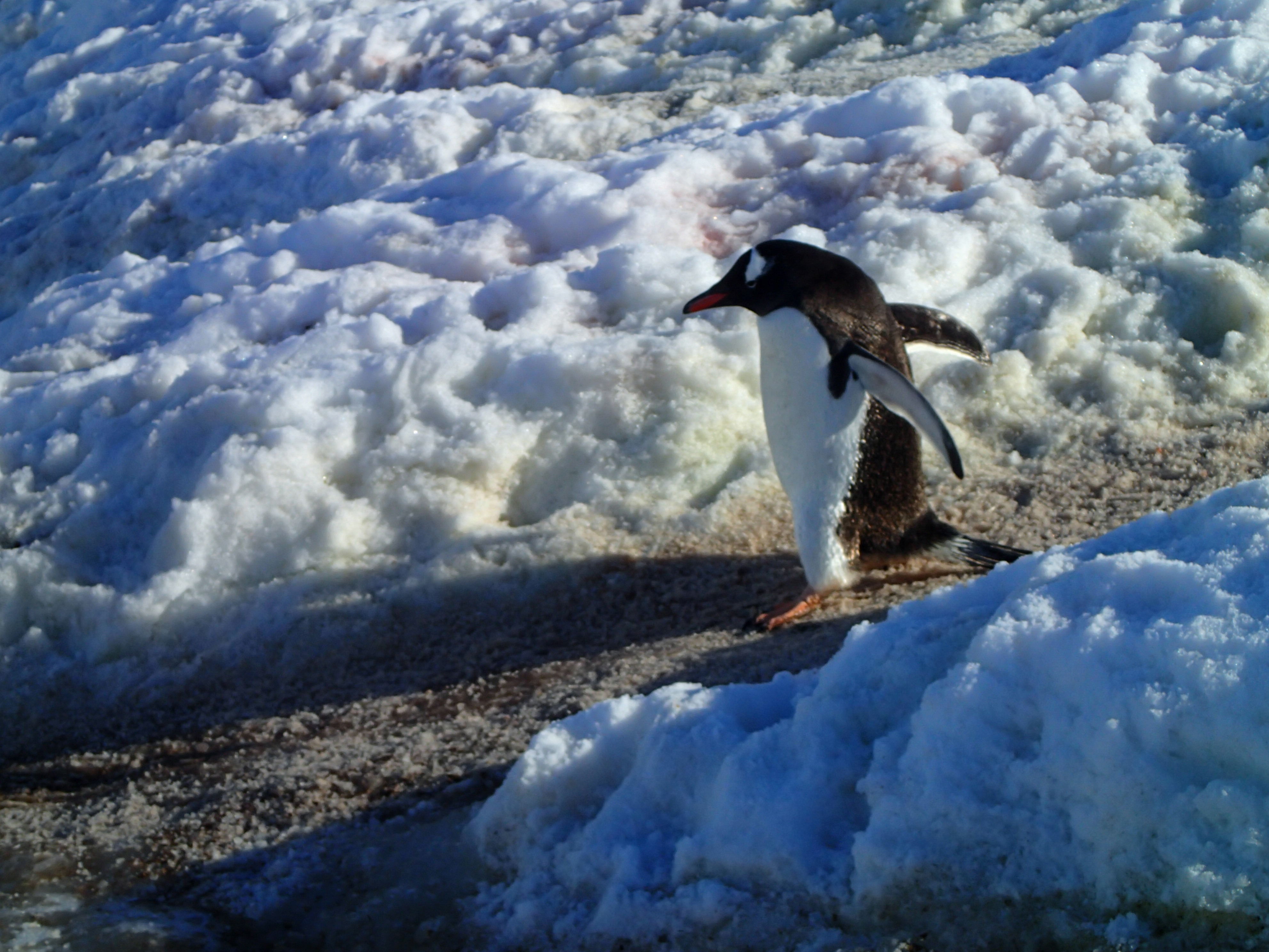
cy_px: 476
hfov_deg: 19.6
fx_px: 3666
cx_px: 634
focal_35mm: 100
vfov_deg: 14.8
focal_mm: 18
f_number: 6.3
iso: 100
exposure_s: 1/640
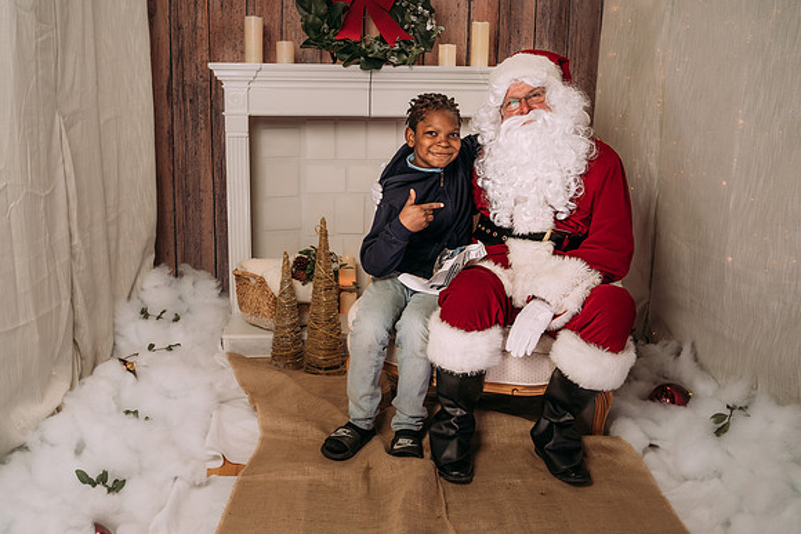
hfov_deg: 49.8
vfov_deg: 34.4
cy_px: 267
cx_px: 389
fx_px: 863
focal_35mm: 39
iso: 100
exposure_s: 1/100
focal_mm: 35
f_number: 6.3
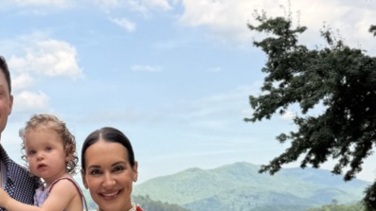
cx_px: 98
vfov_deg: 16.8
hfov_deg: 33.7
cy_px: 362
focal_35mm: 61
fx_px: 608
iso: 80
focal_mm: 6.76
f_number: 1.78
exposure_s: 1/2053
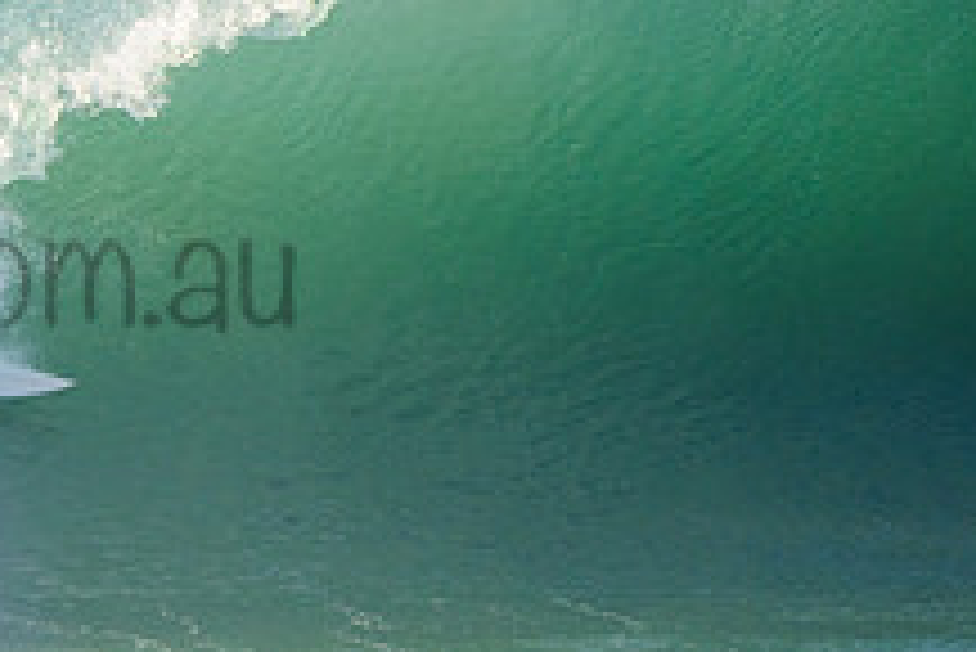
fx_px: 36298
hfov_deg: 1.5
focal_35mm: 1338
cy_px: 223
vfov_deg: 1.0
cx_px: -180
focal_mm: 500
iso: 250
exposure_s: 1/1600
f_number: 5.6
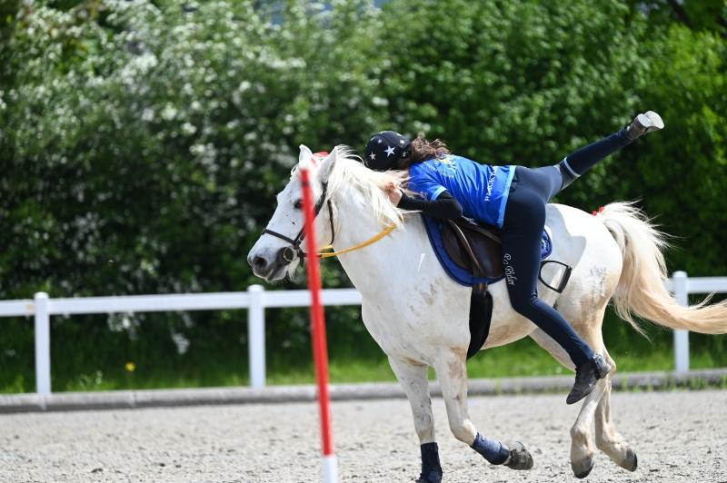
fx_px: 6255
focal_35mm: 310
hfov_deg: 6.7
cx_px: 364
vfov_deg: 4.4
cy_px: 242
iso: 320
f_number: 5.3
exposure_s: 1/1250
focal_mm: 310
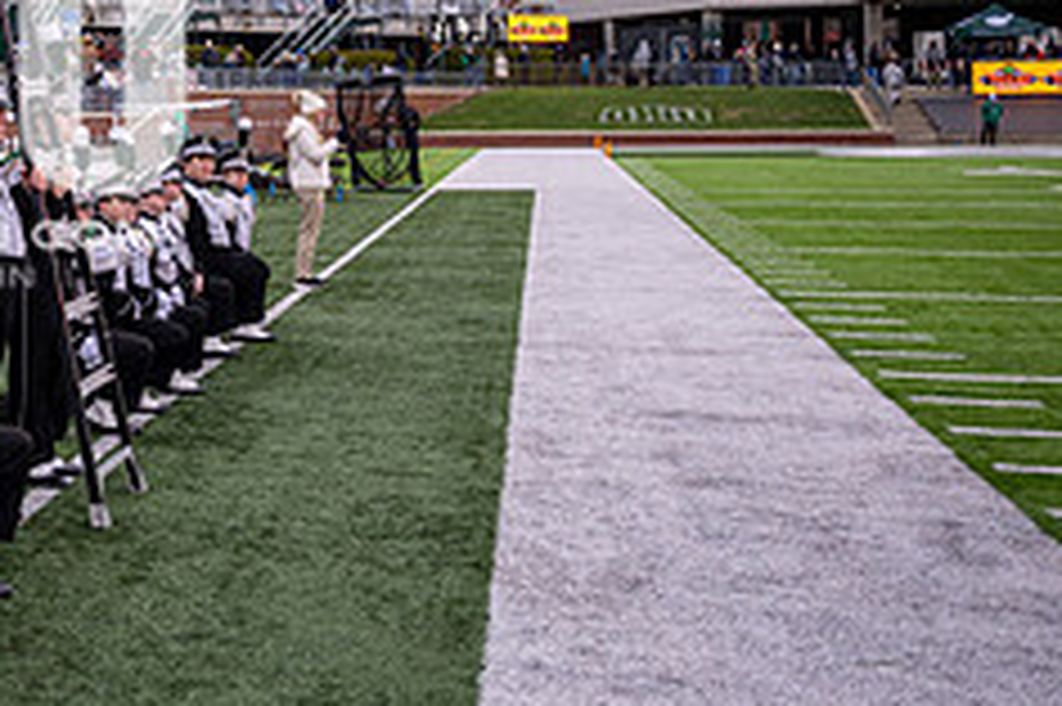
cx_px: -153
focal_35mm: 59
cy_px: 74
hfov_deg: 29.9
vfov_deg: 22.4
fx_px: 1739
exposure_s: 1/500
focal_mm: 24
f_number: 2.8
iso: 100
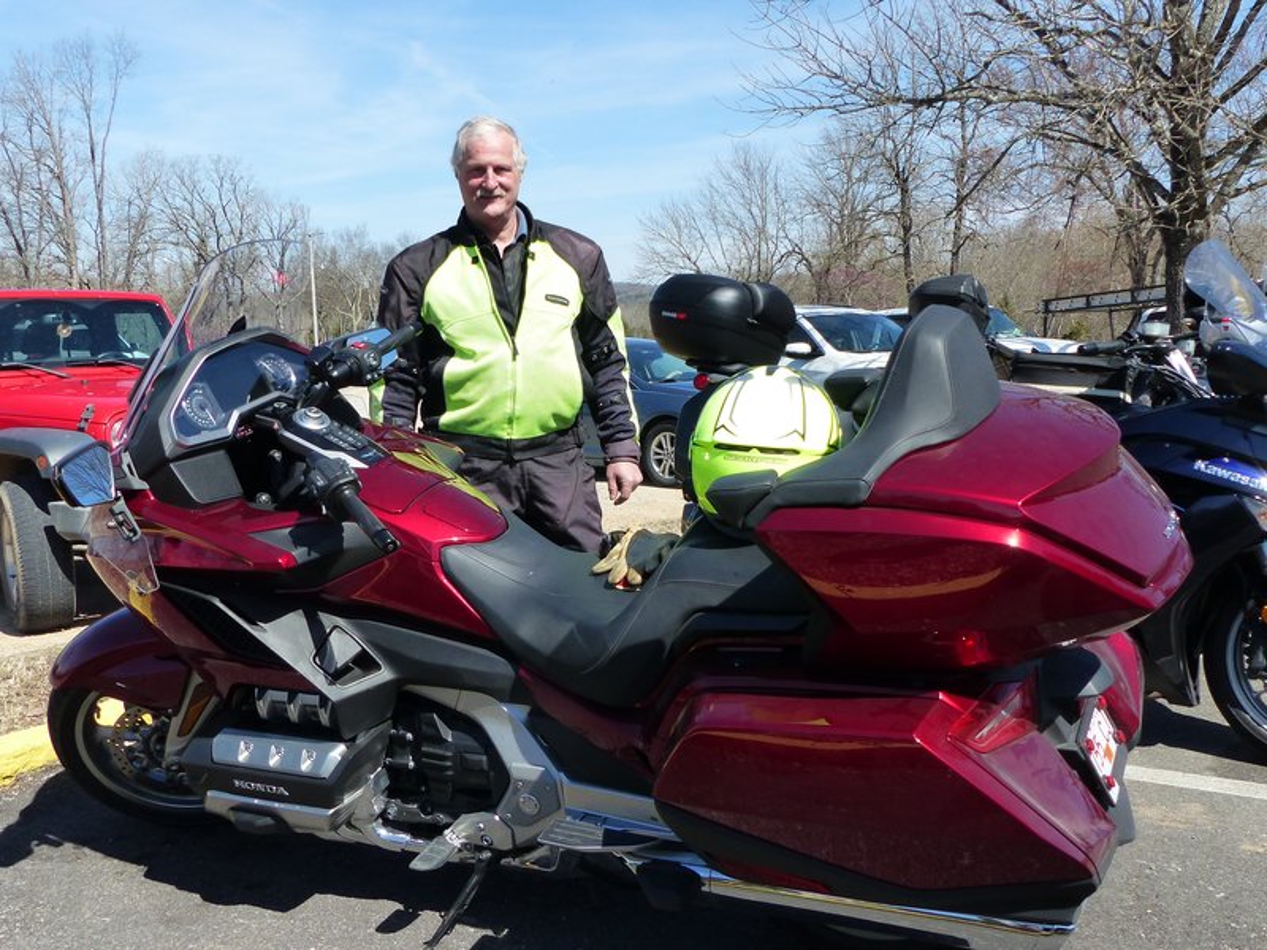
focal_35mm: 31
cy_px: 475
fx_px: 1135
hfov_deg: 58.4
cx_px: 634
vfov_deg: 45.4
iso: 160
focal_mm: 5.6
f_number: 4
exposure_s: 1/800
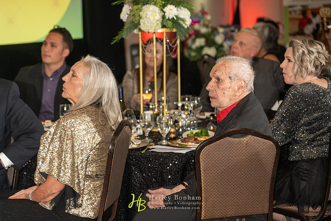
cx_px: 166
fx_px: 966
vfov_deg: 13.0
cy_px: 110
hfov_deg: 19.5
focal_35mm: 105
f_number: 4
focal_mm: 105
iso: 1600
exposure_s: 1/200
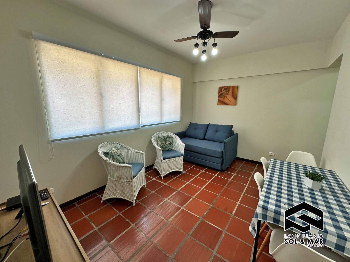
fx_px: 142
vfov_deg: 85.7
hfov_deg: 102.1
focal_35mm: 14
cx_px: 175
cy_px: 131
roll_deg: -0.7
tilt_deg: -10.8
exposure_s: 1/120
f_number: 2.2
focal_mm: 2.22
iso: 64
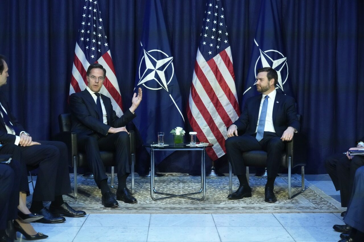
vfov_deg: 21.2
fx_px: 647
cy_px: 121
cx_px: 182
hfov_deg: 31.4
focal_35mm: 64
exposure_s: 1/640
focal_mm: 64
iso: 4000
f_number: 3.5
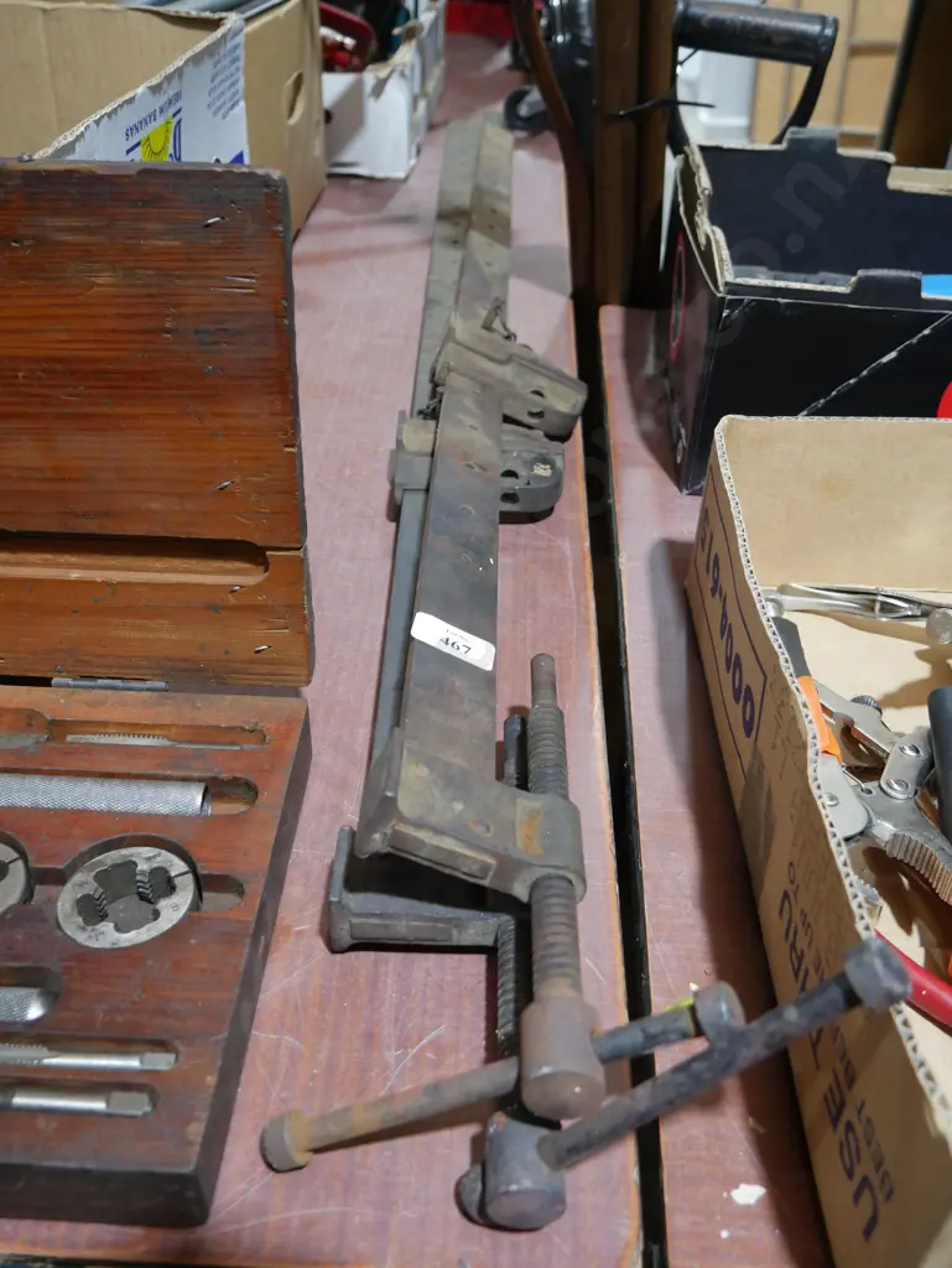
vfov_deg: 59.9
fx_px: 1099
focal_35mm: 30
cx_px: 476
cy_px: 634
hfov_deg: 46.8
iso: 500
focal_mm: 15
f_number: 3.6
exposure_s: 1/60
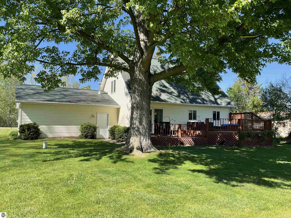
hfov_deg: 61.7
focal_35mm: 29
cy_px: 109
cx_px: 146
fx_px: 244
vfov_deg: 48.2
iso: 16
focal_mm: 3
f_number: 1.8
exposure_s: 1/709
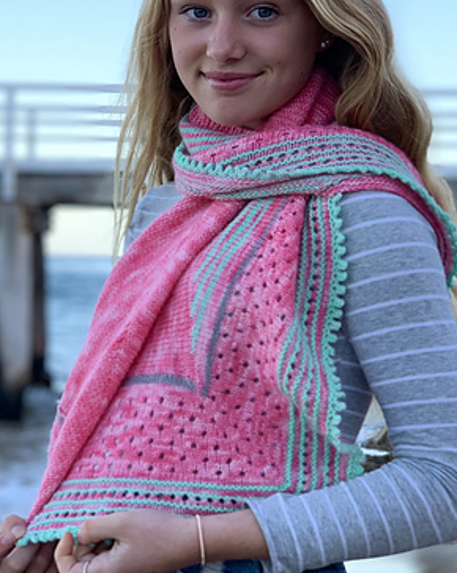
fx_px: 1184
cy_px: 246
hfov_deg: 21.8
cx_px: 248
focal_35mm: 70
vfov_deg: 27.1
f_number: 2.4
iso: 20
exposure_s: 1/122
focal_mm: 6
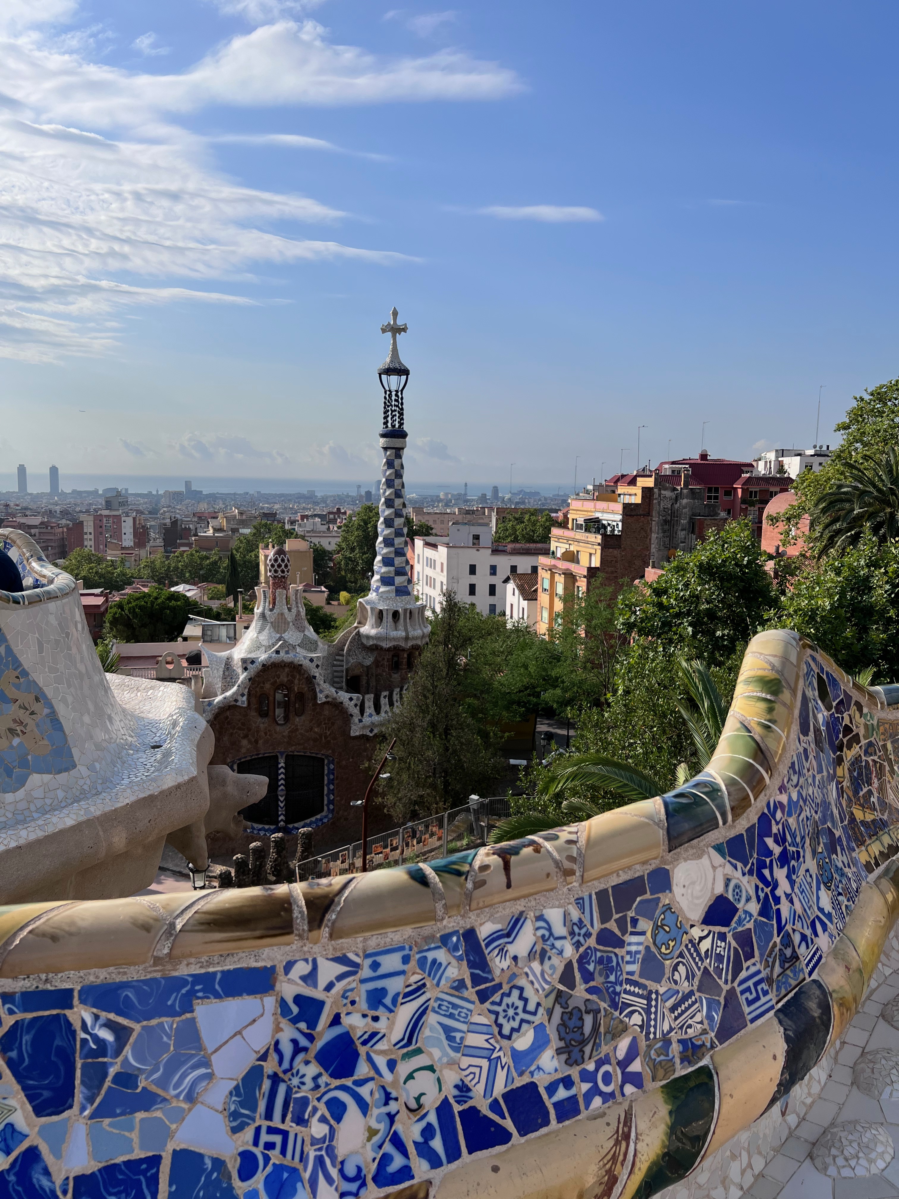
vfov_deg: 67.3
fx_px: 900
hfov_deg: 53.1
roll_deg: -1.5
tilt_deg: -7.6
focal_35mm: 26
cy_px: 600
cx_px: 450
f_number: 1.5
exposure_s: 1/5882
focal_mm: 5.7
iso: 50
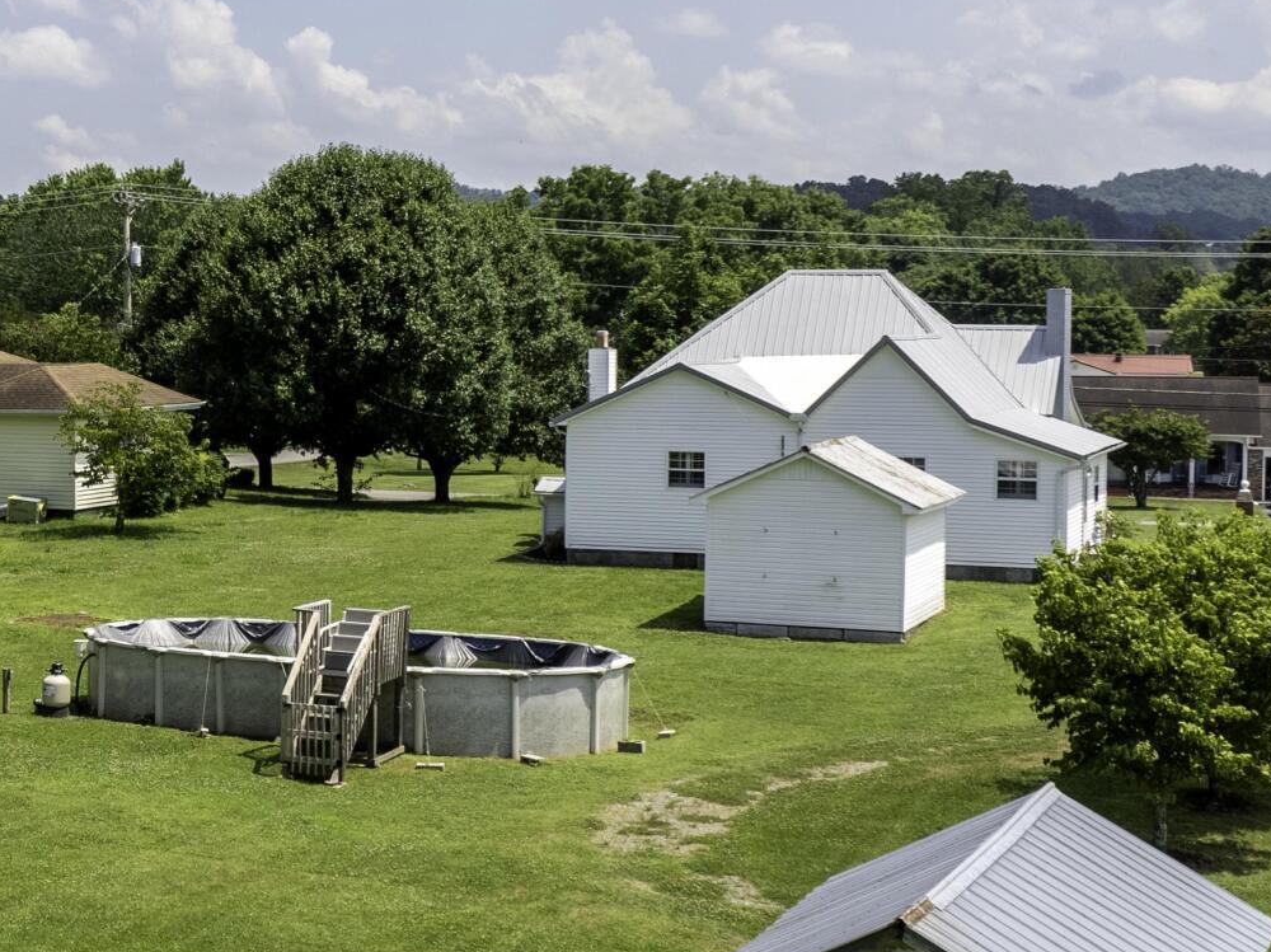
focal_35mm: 72
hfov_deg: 24.9
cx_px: -170
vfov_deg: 20.4
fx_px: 2642
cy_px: 580
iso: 100
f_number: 2.8
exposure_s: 1/320
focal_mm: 12.29
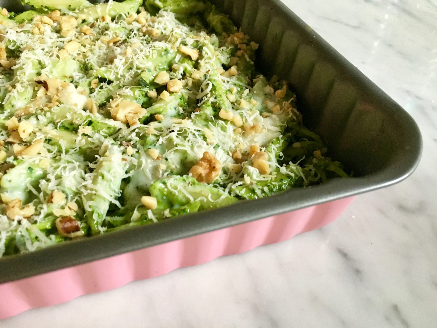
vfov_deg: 48.2
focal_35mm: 29
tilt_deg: -45.1
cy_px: 164
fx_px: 366
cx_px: 218
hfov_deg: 61.7
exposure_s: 1/17
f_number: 2.2
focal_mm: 4.15
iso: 250
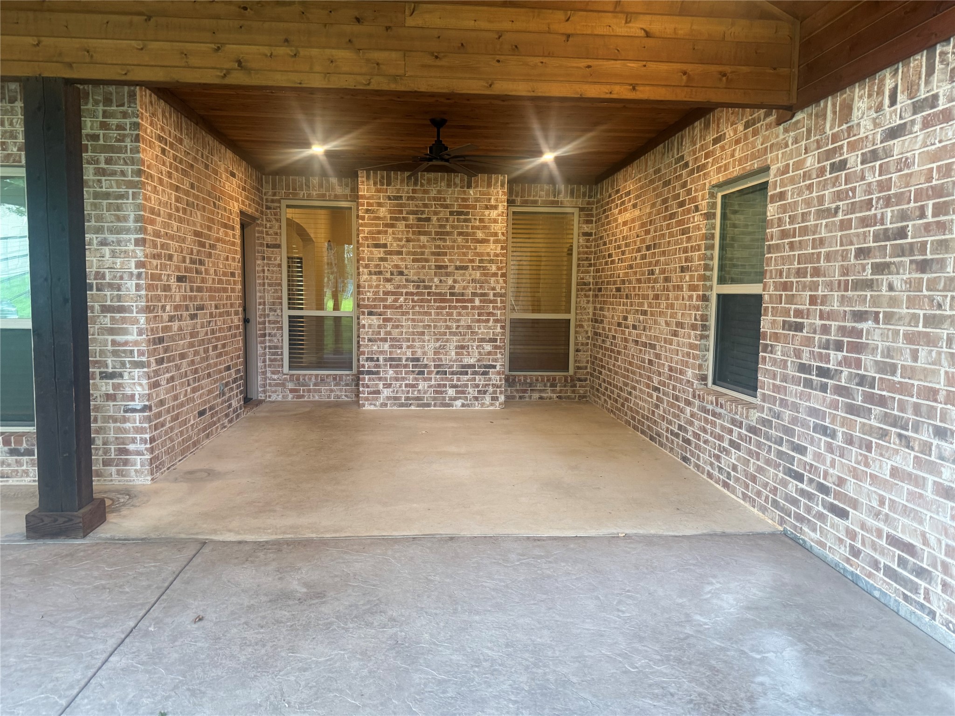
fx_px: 662
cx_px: 478
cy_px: 358
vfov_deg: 56.8
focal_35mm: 24
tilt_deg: -2.4
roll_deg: +0.9
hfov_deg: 71.6
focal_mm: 6.76
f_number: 1.78
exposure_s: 1/60
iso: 200
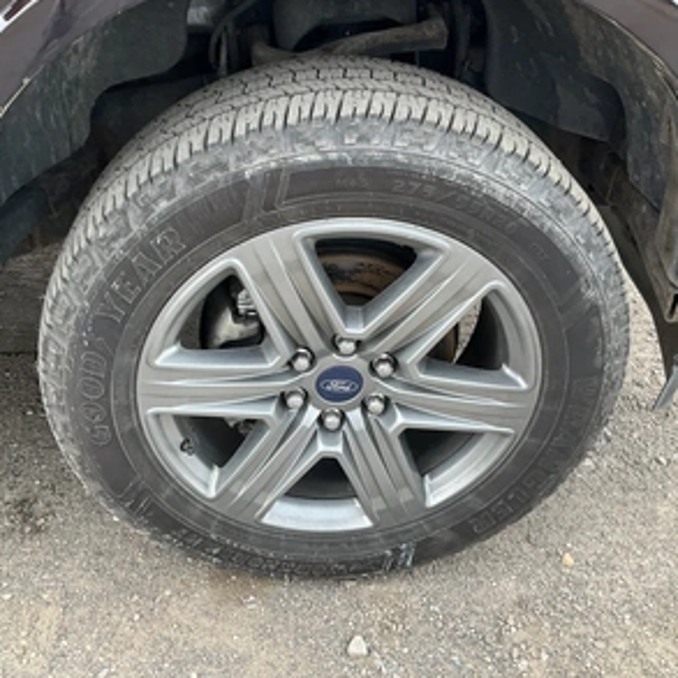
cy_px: 333
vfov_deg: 47.2
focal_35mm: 35
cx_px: 317
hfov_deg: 47.2
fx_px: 776
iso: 25
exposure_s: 1/122
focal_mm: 3
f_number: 1.8
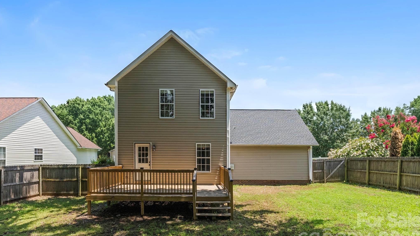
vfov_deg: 58.4
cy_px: 112
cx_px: 211
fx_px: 211
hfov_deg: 89.7
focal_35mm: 19
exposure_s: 1/1000
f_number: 9
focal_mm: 17.9
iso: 1000
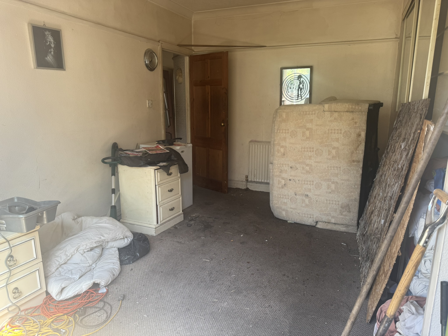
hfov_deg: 71.6
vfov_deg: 56.8
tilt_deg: -11.9
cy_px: 168
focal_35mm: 24
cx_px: 224
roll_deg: +0.0
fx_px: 311
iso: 64
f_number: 1.78
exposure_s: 1/121
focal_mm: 6.76
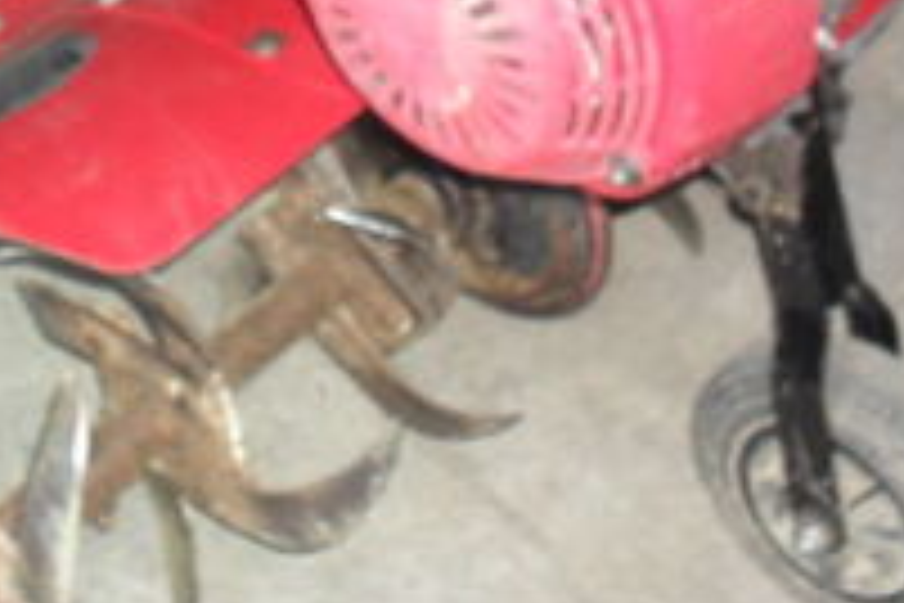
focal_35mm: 87
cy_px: -112
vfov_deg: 15.2
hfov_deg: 23.3
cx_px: 315
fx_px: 2184
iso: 200
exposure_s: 1/45
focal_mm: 6.3
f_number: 3.2
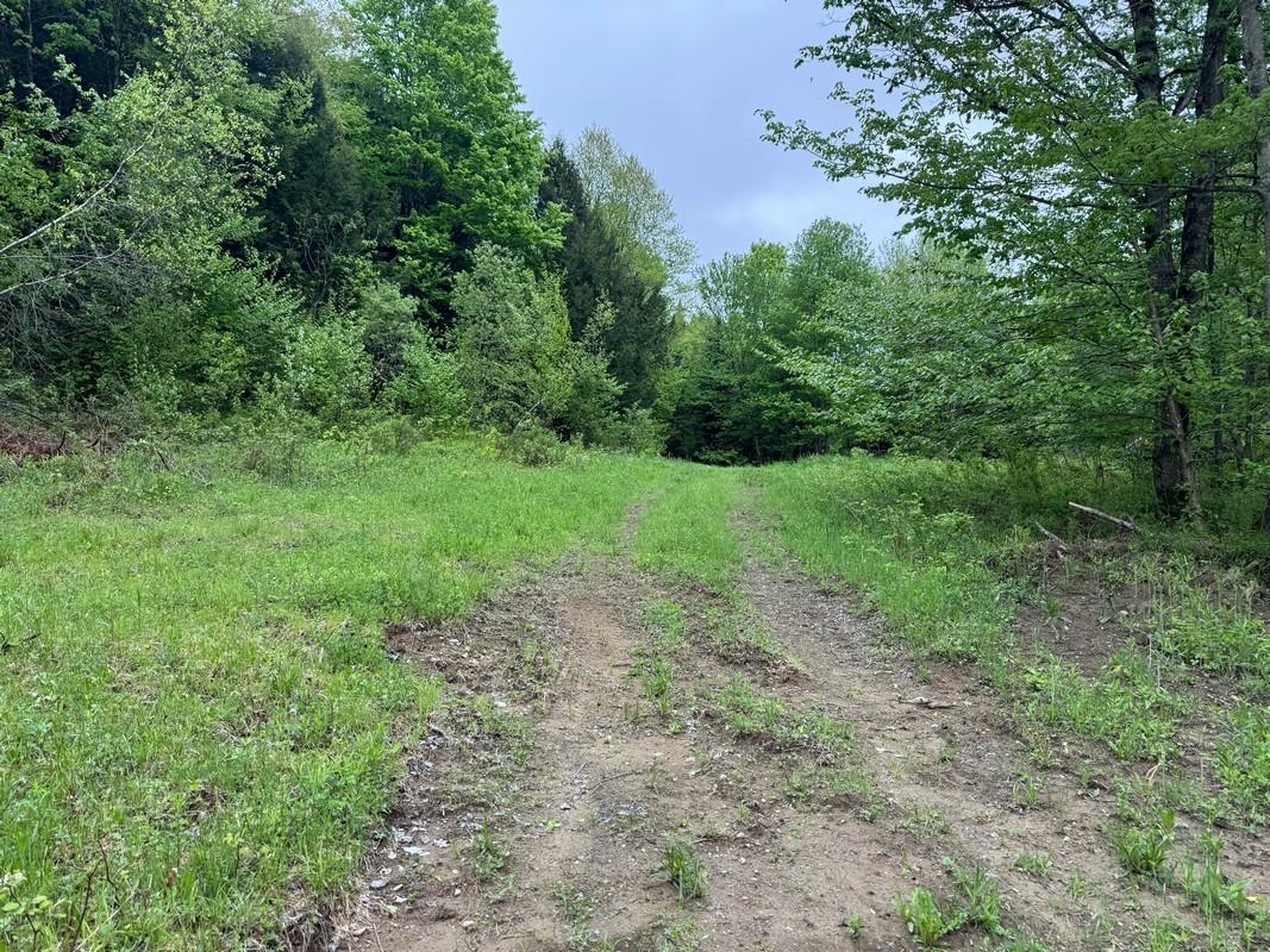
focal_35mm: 24
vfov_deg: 56.8
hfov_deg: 71.6
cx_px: 635
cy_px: 476
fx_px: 880
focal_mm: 6.76
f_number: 1.78
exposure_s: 1/671
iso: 80
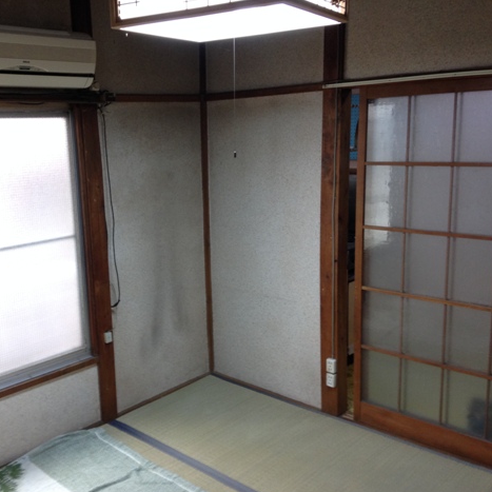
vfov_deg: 41.9
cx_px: 161
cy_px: 251
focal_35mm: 40
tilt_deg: -13.2
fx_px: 643
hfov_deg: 41.3
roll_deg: +2.3
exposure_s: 1/20
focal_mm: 4.12
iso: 100
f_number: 2.4
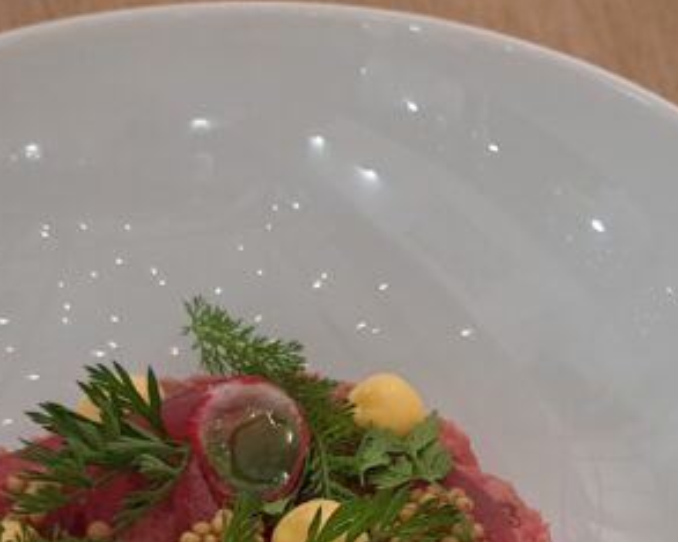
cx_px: 465
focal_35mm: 82
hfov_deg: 23.2
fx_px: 1644
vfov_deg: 17.6
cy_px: 695
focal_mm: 5.23
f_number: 1.8
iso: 500
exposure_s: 1/20
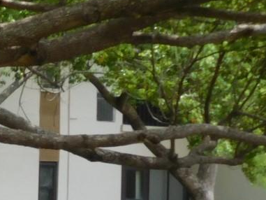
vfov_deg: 7.8
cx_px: -142
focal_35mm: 189
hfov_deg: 10.1
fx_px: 1453
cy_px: 199
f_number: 4
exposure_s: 1/160
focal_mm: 8
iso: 125
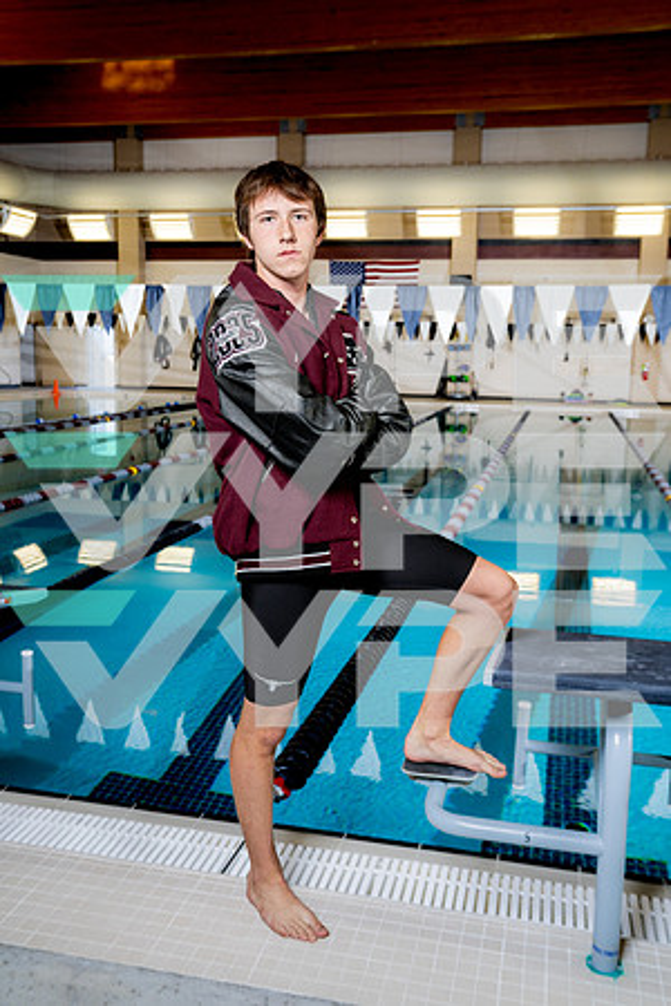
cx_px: 336
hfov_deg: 40.0
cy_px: 503
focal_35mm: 33
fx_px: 923
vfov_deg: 57.2
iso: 320
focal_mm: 33
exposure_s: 1/250
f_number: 5.6
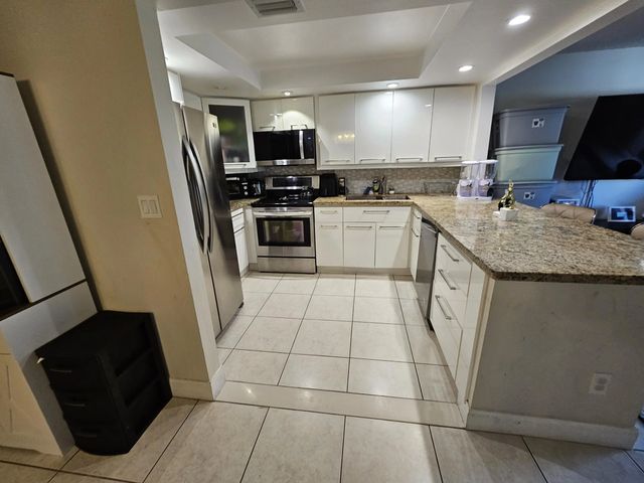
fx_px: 242
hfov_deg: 106.2
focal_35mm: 13
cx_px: 322
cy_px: 242
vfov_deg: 89.9
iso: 200
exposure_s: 1/60
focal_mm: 2.2
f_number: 2.2
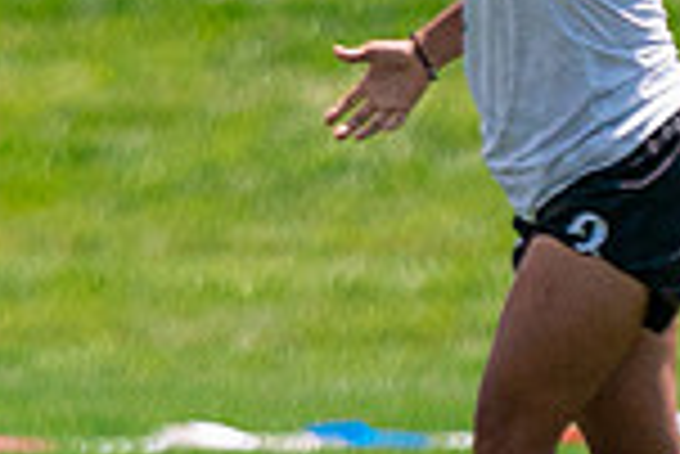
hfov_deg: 1.1
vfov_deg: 0.8
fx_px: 34372
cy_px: -89
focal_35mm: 1818
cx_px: 508
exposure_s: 1/8000
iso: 500
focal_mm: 200
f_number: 3.2
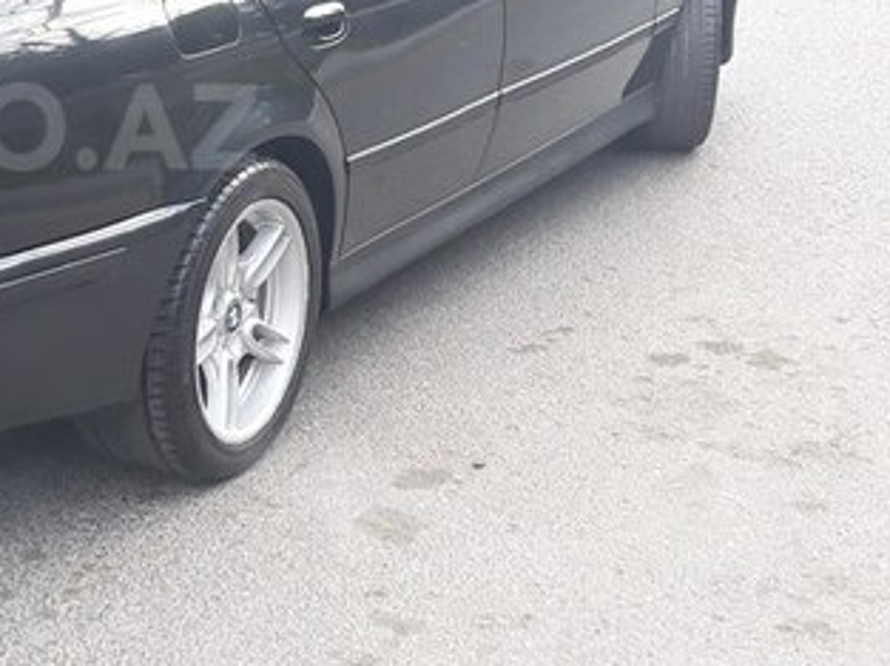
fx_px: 1464
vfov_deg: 25.1
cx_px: -34
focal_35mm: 57
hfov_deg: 30.9
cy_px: 127
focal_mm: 3.71
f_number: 1.7
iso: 40
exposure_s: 1/119
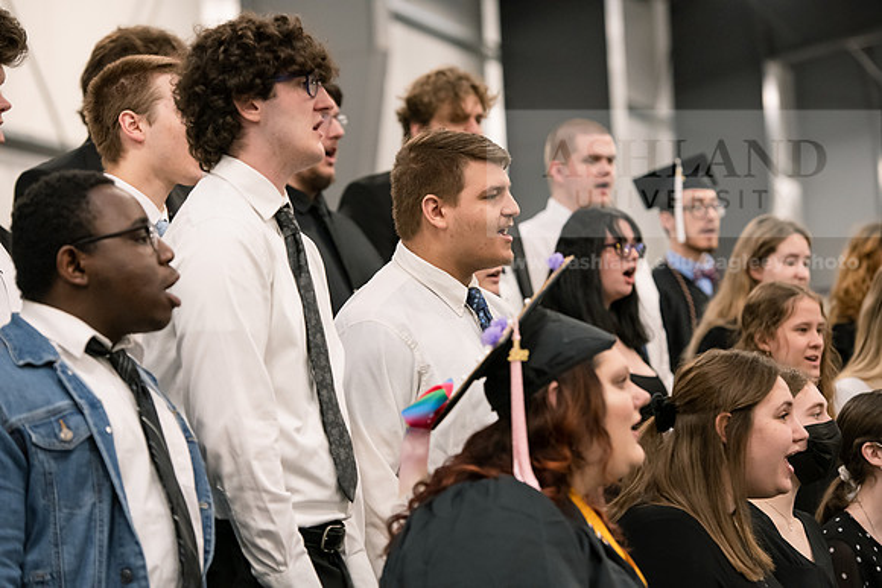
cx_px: 441
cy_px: 294
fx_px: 2990
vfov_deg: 11.2
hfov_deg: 16.8
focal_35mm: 122
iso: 2500
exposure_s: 1/200
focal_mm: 122
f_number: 4
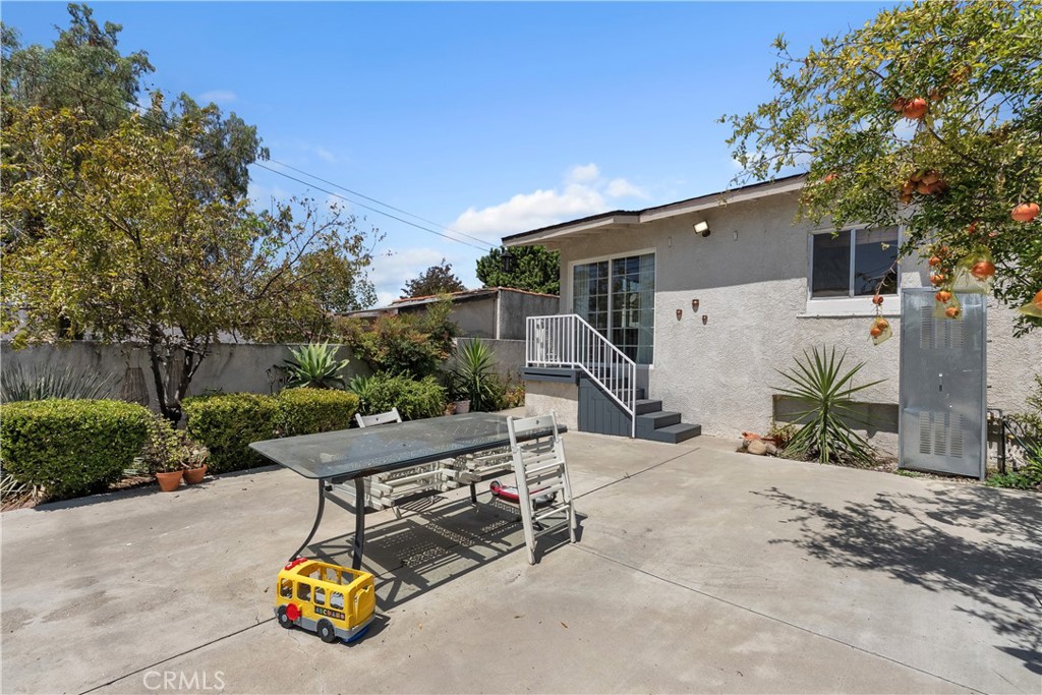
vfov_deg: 81.2
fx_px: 405
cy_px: 348
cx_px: 521
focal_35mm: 14
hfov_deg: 104.2
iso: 100
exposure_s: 1/160
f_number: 13
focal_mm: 14
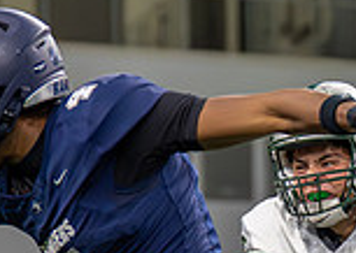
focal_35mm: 478
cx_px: 475
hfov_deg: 4.2
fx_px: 4829
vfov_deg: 3.0
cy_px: 314
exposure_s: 1/1600
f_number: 2.8
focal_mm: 81
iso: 4000
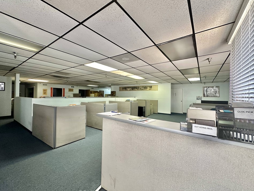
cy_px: 95
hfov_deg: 98.1
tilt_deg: +0.2
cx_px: 120
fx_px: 110
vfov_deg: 81.7
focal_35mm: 15
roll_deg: -1.0
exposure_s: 1/60
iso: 250
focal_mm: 2.22
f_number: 2.2
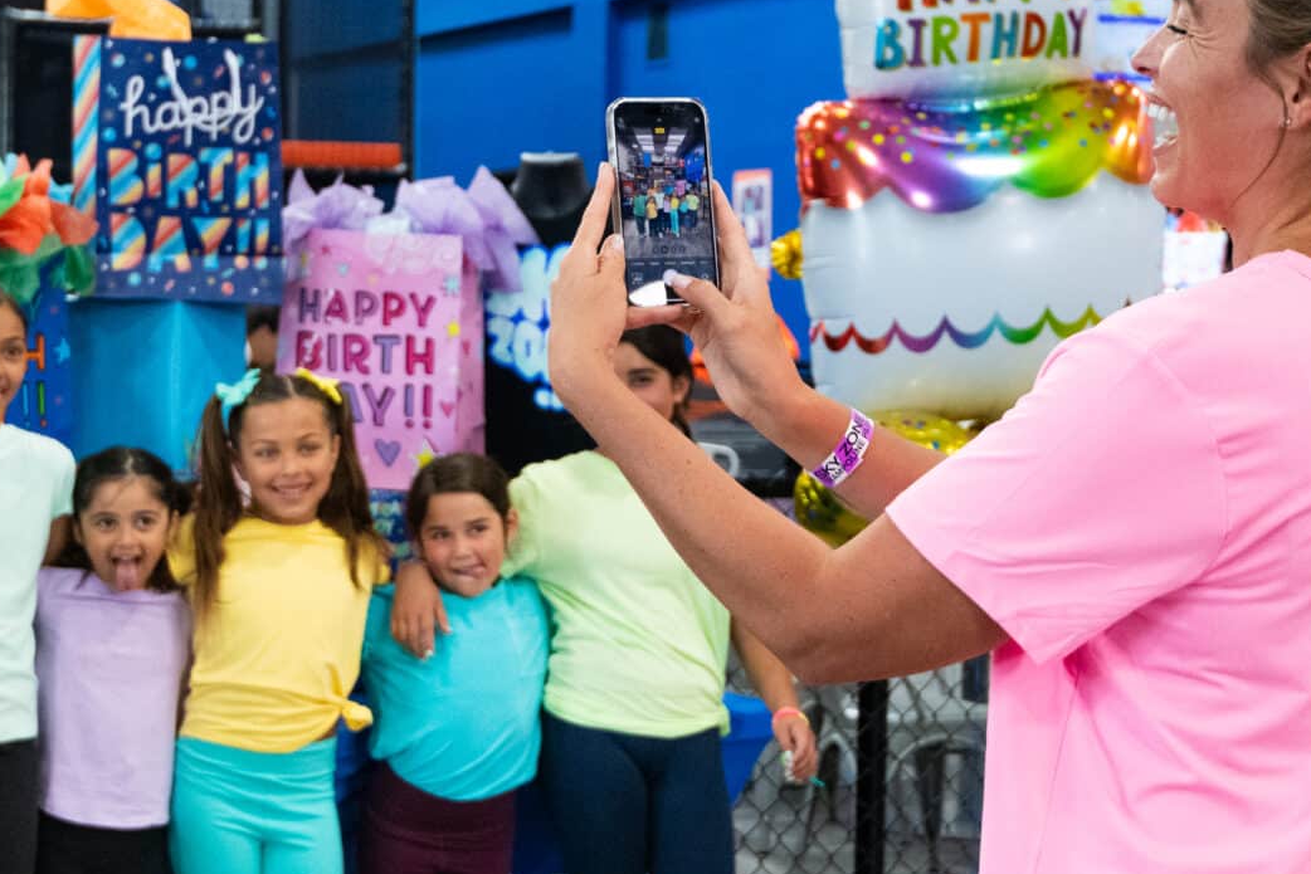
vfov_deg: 15.9
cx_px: 705
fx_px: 3132
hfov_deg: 23.6
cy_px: 496
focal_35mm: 86
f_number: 4
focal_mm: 35
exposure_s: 1/400
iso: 2000
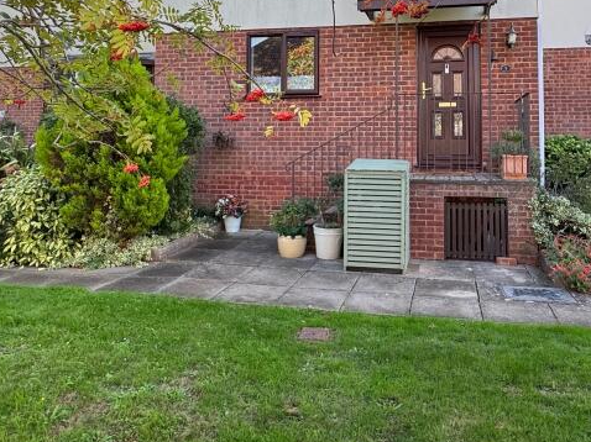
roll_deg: +0.0
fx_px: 512
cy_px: 80
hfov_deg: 59.8
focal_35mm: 30
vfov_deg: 44.2
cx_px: 336
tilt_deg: +6.2
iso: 40
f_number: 2.2
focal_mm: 2.22
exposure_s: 1/241
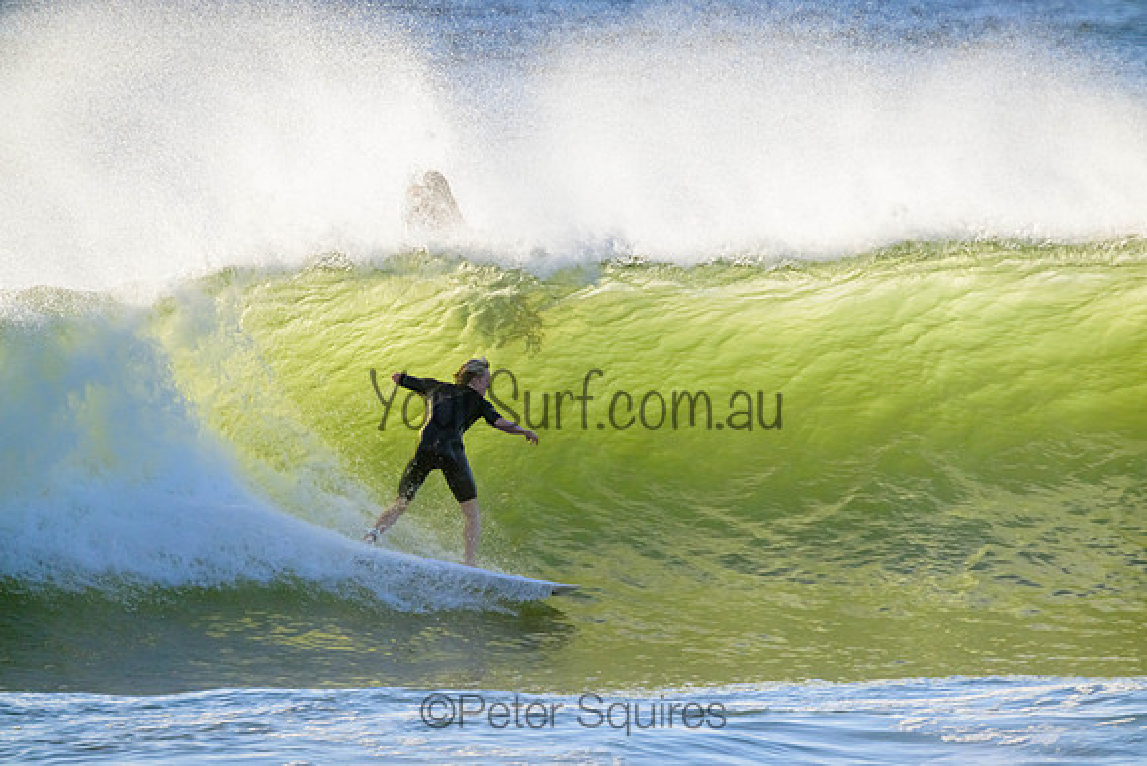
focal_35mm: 800
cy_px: 383
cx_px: 574
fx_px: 25494
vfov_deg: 1.7
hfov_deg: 2.6
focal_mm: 800
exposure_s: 1/2000
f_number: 11
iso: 1400
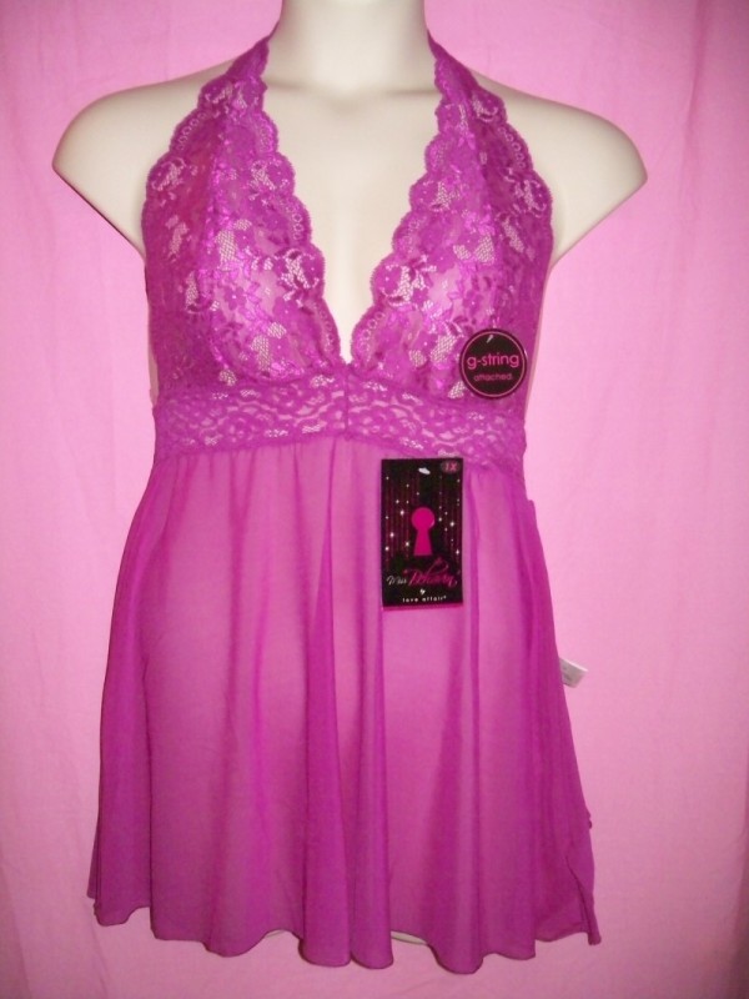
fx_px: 1039
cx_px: 374
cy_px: 500
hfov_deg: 39.7
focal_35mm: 36
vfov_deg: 51.4
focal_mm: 6
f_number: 2.7
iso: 160
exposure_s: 1/64
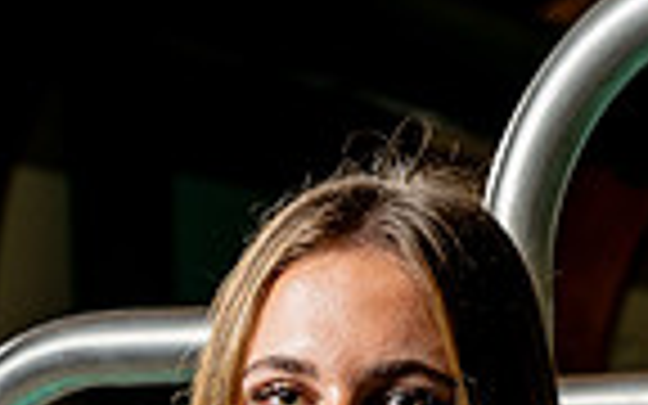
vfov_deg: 6.3
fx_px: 3532
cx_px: 450
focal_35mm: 200
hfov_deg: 10.5
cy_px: 986
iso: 640
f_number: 6.3
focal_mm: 63
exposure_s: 1/250
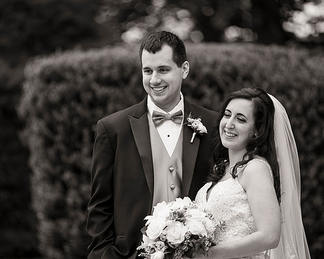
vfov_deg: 6.6
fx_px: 2264
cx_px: 158
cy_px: 127
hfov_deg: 8.2
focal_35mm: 236
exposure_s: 1/1250
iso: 200
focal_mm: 200
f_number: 3.2
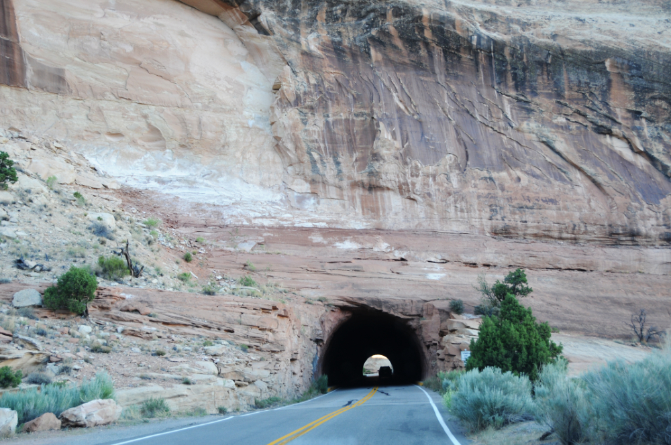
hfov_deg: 48.0
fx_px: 754
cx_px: 336
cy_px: 222
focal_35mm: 40
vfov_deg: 32.9
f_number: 4
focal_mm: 27
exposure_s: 1/80
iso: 250
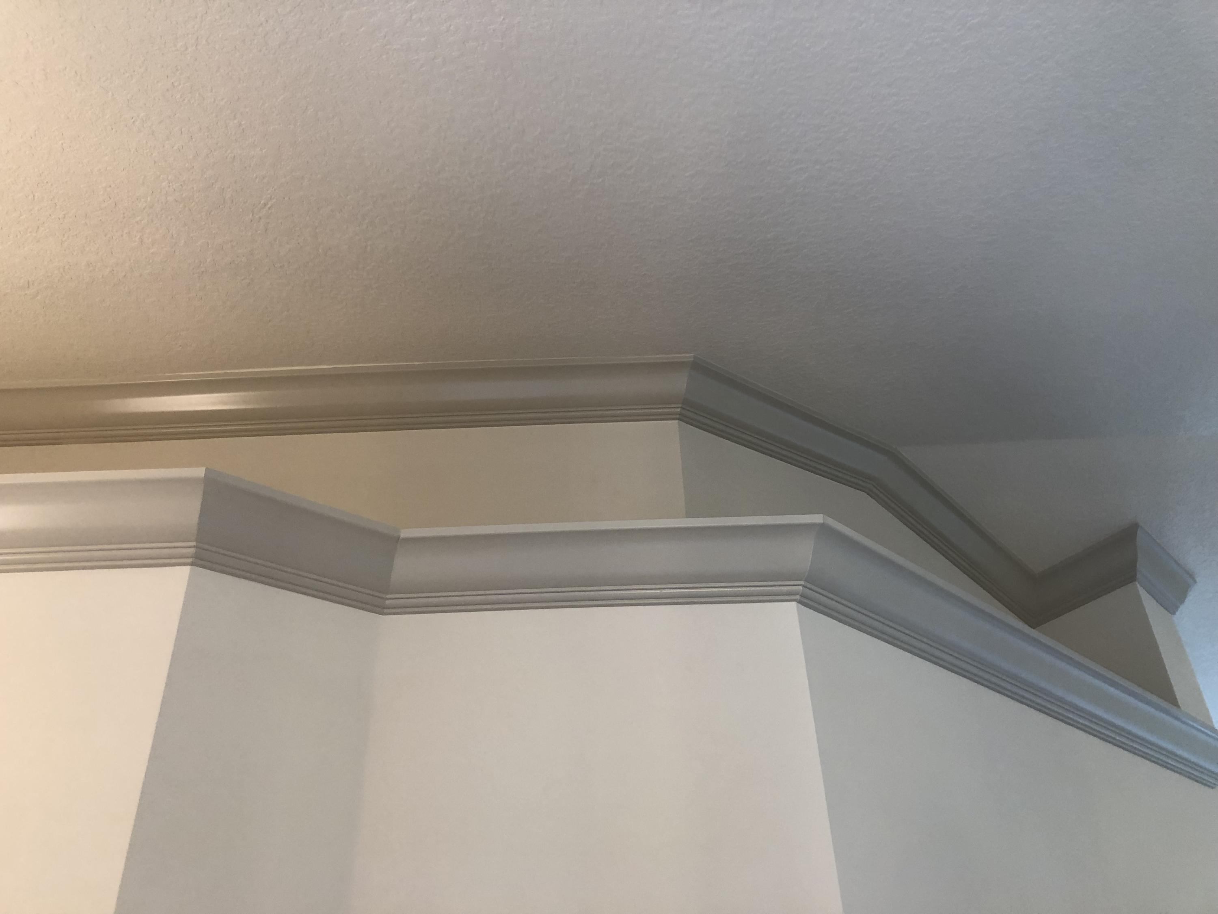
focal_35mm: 28
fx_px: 985
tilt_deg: +34.0
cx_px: 609
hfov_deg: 63.4
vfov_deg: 49.7
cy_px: 457
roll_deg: +1.2
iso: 40
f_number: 1.8
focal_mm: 3.99
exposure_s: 1/20
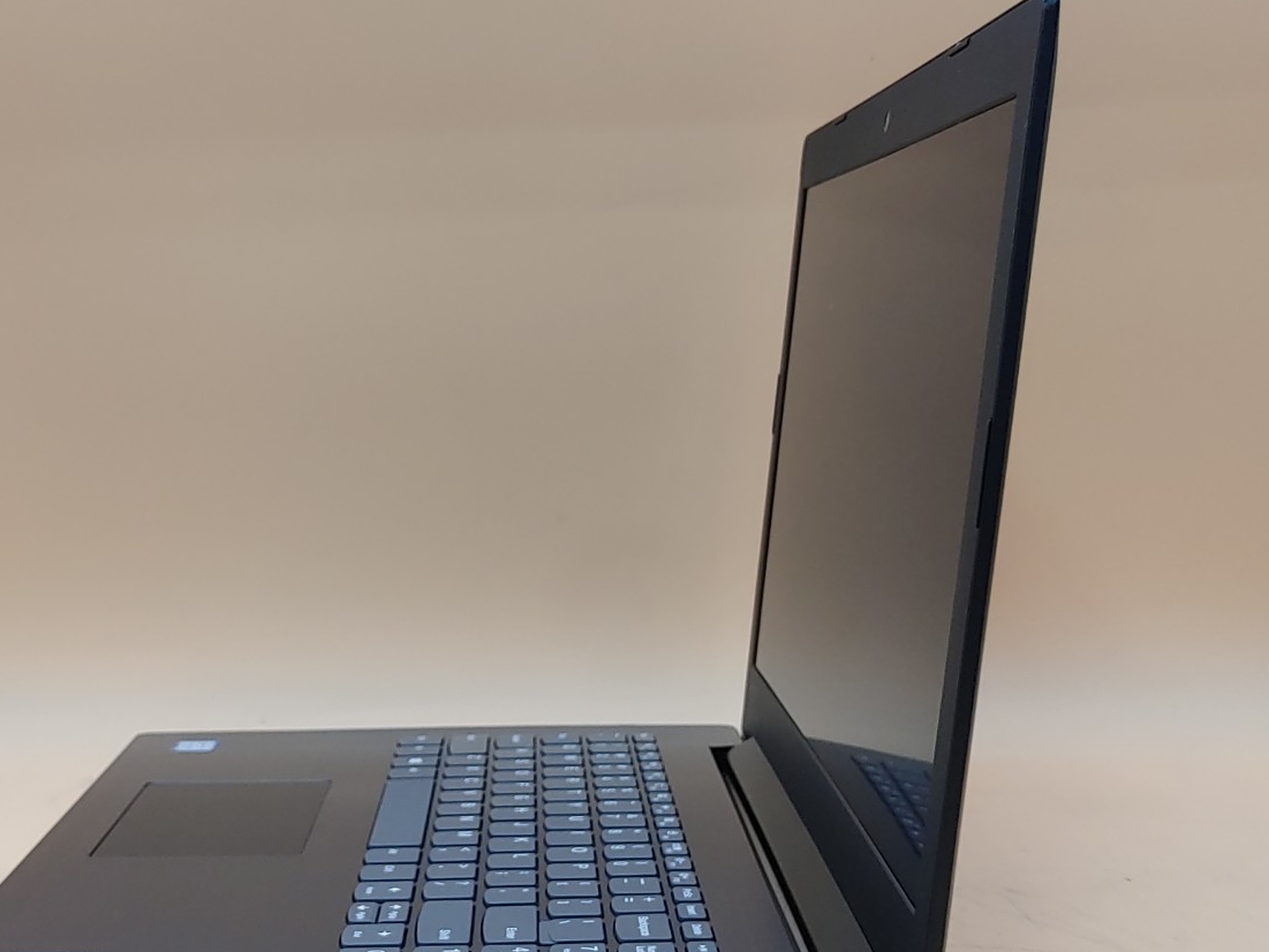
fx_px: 1870
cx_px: 466
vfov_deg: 28.5
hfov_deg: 37.2
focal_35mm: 51
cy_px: 564
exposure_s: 1/120
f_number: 1.8
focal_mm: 4.36
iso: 50
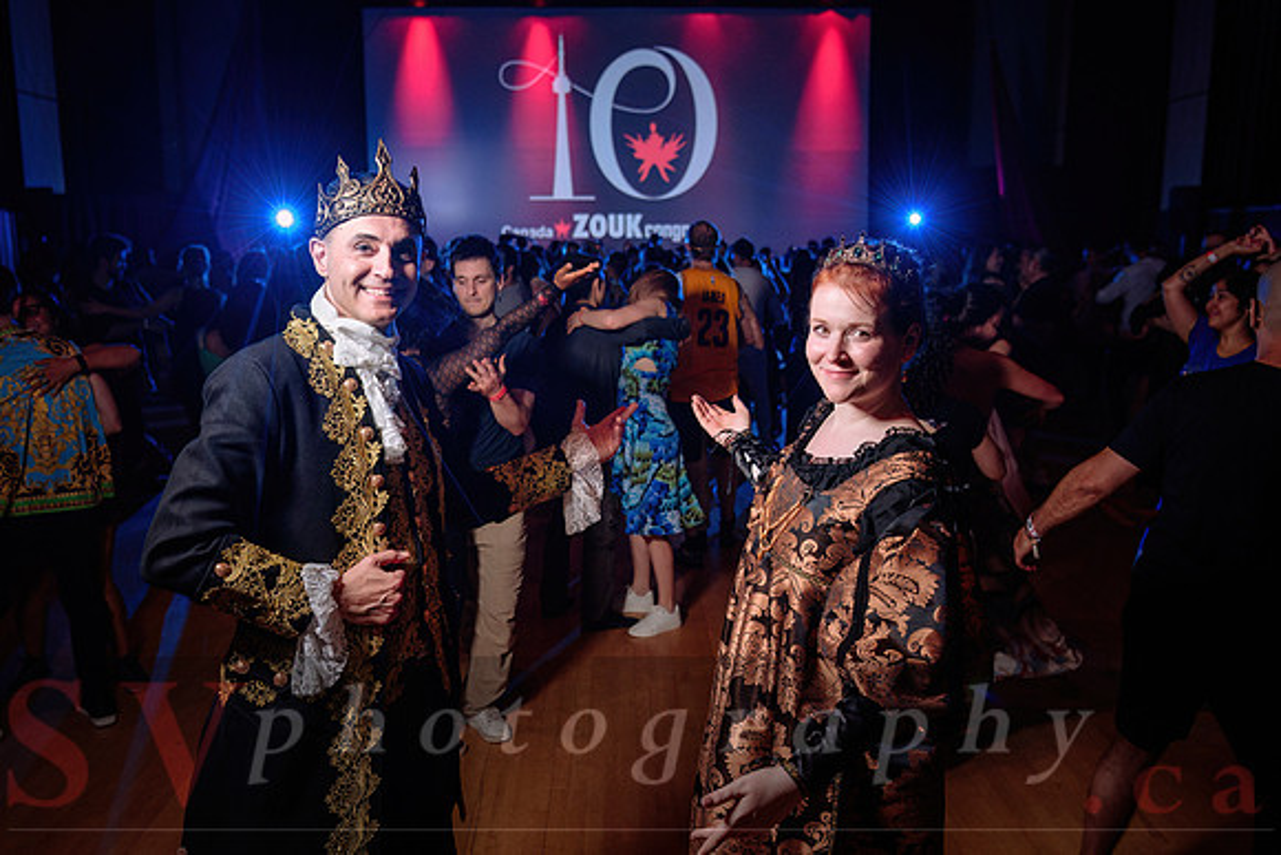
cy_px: 457
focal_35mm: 35
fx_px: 1250
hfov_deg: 54.3
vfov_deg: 37.7
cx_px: 643
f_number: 3.5
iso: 800
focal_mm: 30
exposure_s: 1/50
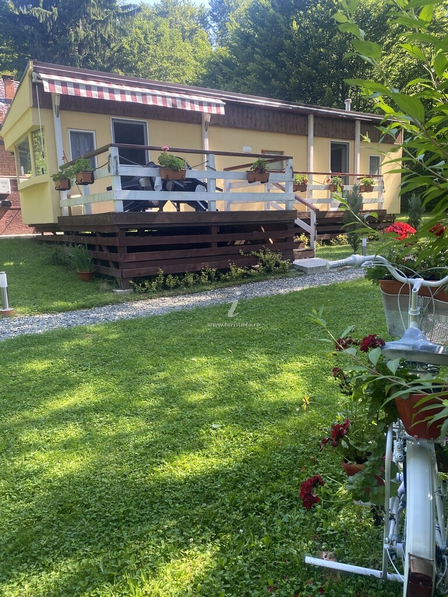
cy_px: 298
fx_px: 449
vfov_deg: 67.3
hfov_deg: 53.1
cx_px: 224
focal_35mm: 26
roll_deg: +1.4
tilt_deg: -9.0
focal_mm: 4.25
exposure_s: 1/196
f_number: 1.8
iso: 32
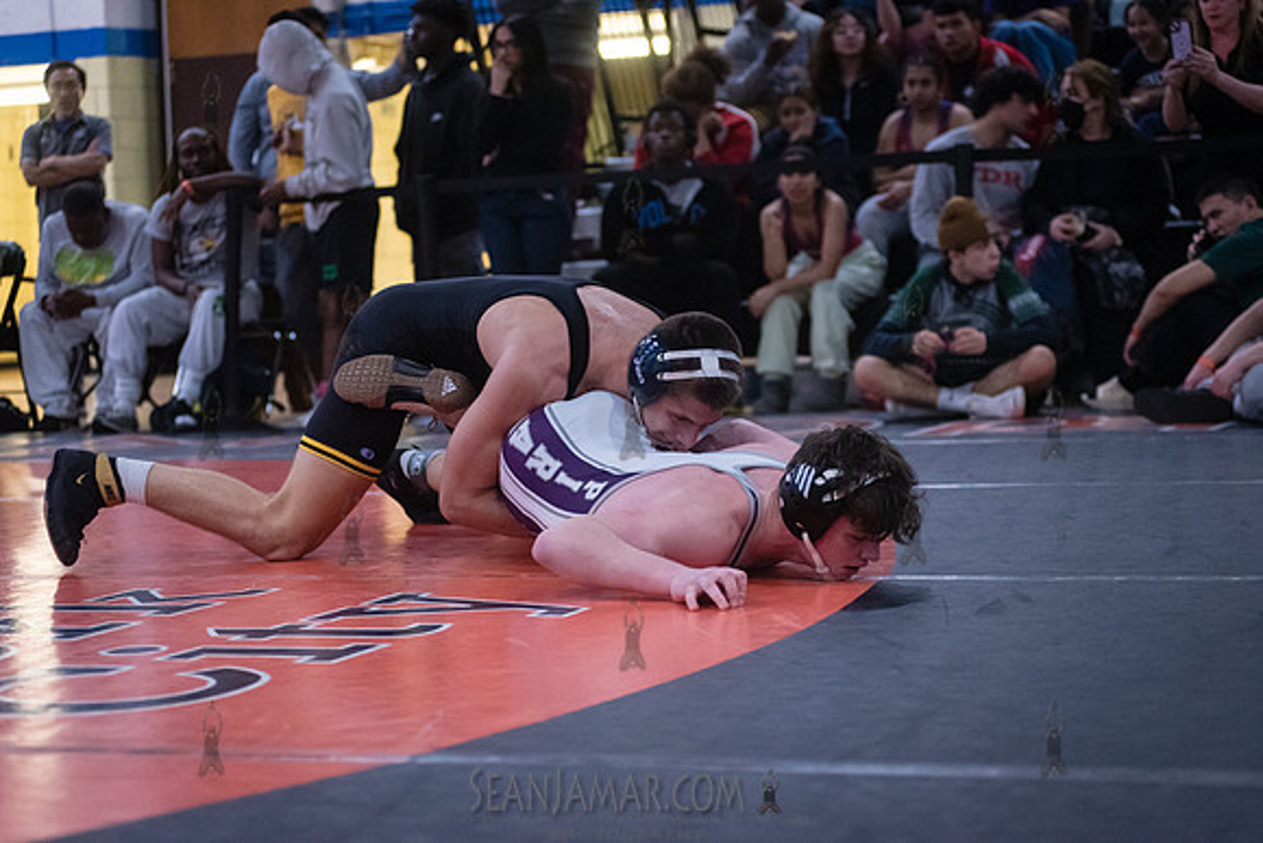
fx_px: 2807
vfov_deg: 17.1
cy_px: 422
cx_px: 632
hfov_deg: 25.4
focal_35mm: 80
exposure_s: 1/500
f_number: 3.5
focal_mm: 80
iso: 8000
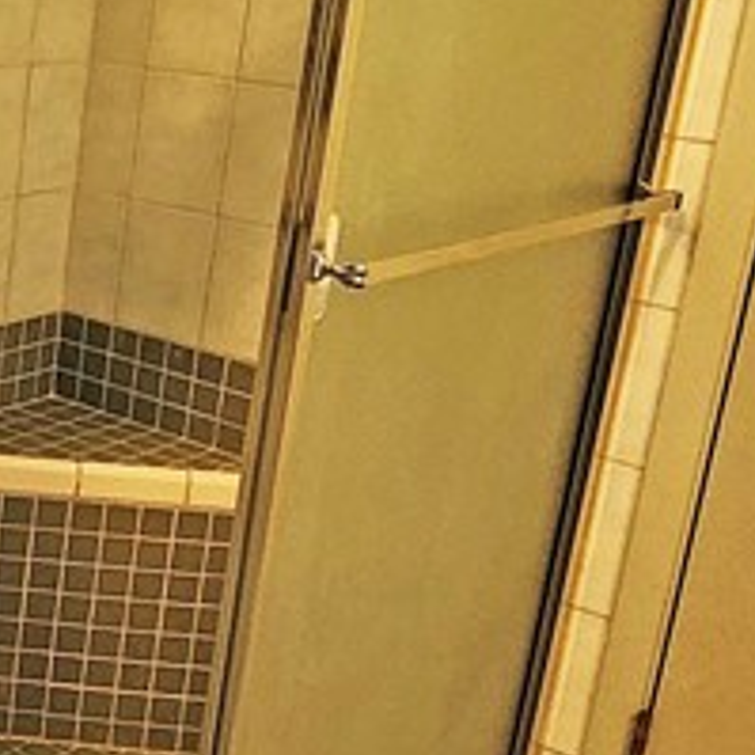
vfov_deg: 29.1
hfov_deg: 22.7
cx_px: -433
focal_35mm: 59
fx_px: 1456
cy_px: 341
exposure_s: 1/60
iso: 250
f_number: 2.2
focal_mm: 2.2
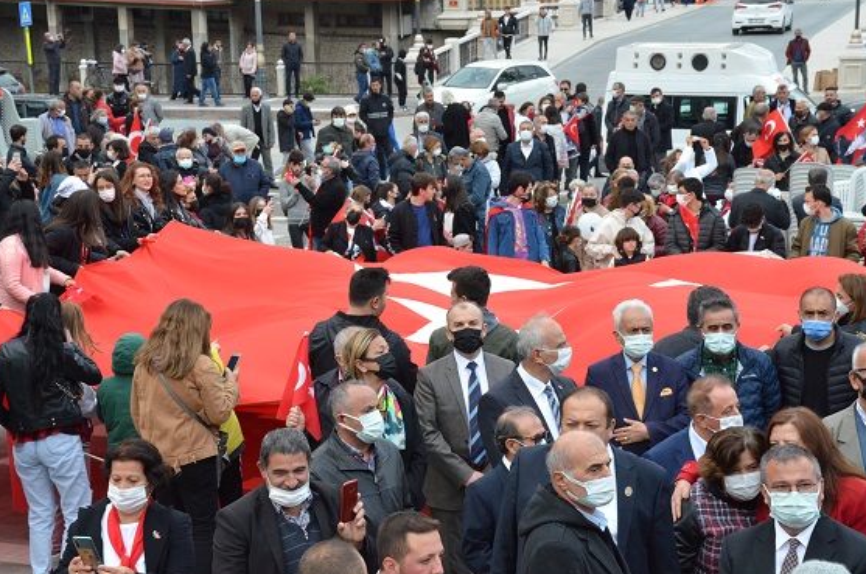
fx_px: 2017
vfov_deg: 16.2
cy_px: 303
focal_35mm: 84
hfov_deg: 24.2
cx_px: 426
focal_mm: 52
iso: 2500
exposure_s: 1/400
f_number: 10
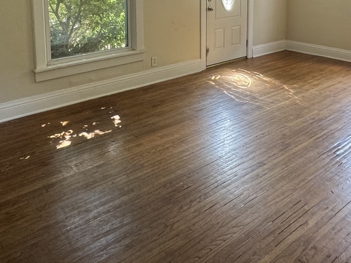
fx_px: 345
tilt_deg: -7.8
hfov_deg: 53.9
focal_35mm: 34
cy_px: 13
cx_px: 158
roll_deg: +0.2
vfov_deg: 38.1
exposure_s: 1/99
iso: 200
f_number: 2.2
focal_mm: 2.22
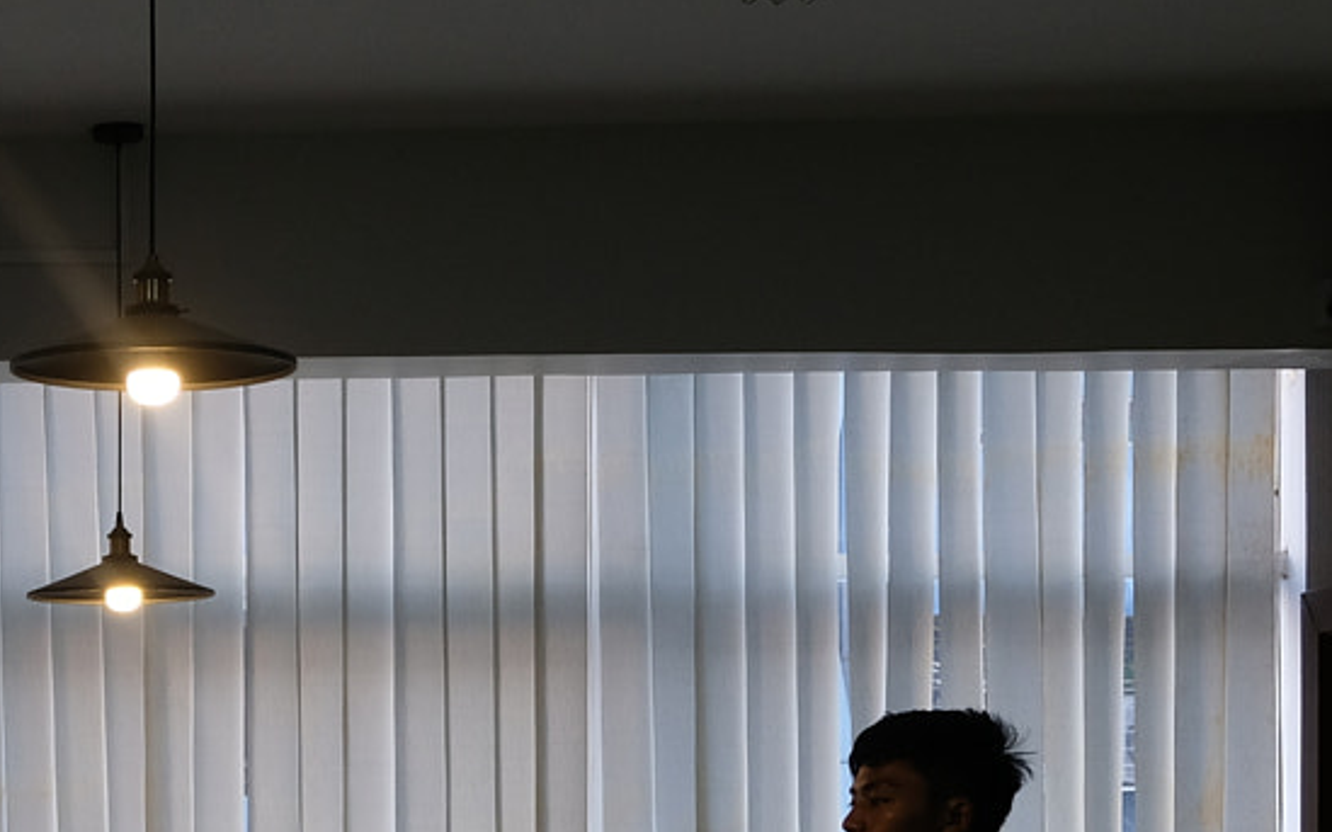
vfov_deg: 13.5
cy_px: 913
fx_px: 3448
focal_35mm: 95
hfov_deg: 20.3
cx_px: -308
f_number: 3.2
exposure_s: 1/60
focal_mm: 21.4
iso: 400
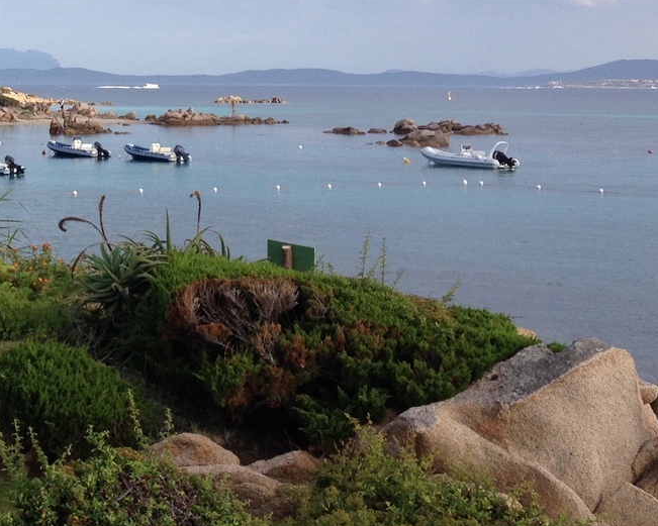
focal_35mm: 84
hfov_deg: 21.6
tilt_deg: -1.6
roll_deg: +0.6
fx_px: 1636
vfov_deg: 18.0
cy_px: 44
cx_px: -67
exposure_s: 1/778
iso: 50
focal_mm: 4.28
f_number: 2.4
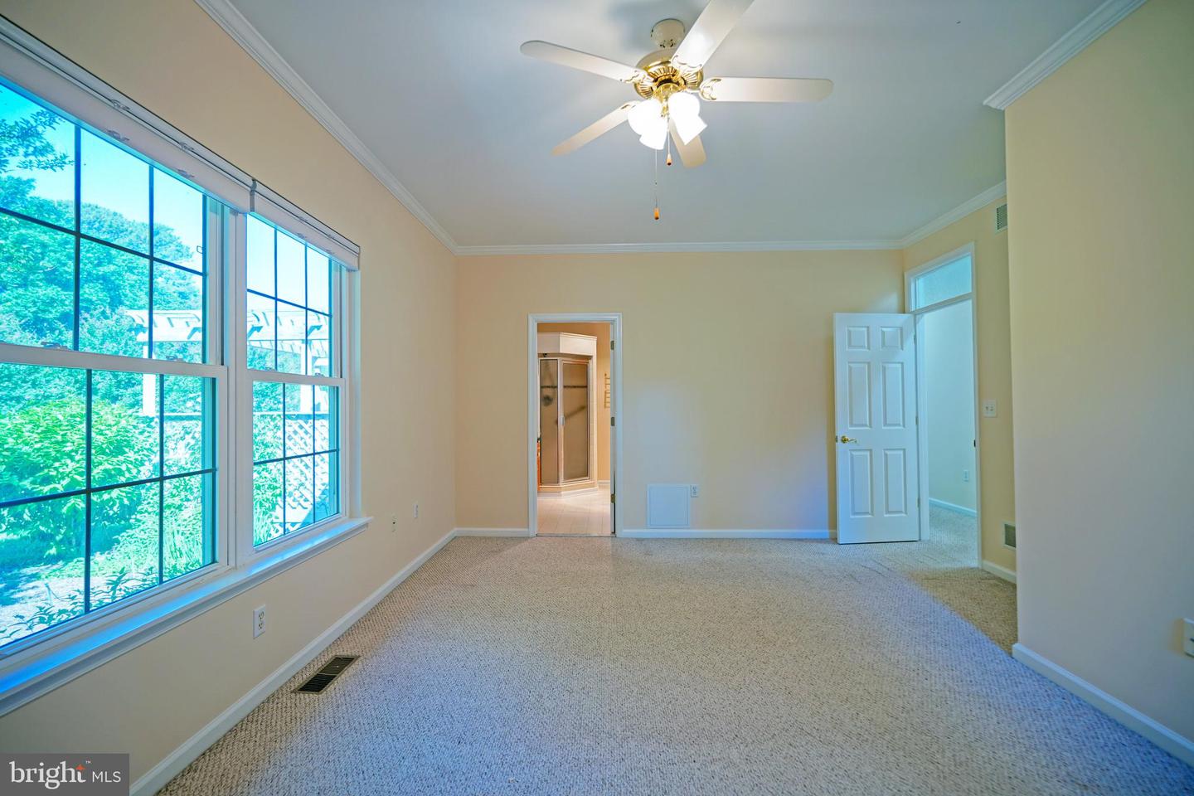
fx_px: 497
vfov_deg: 77.3
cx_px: 597
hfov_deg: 100.4
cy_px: 398
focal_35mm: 15
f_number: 2.8
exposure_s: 1/30
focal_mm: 10
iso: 100
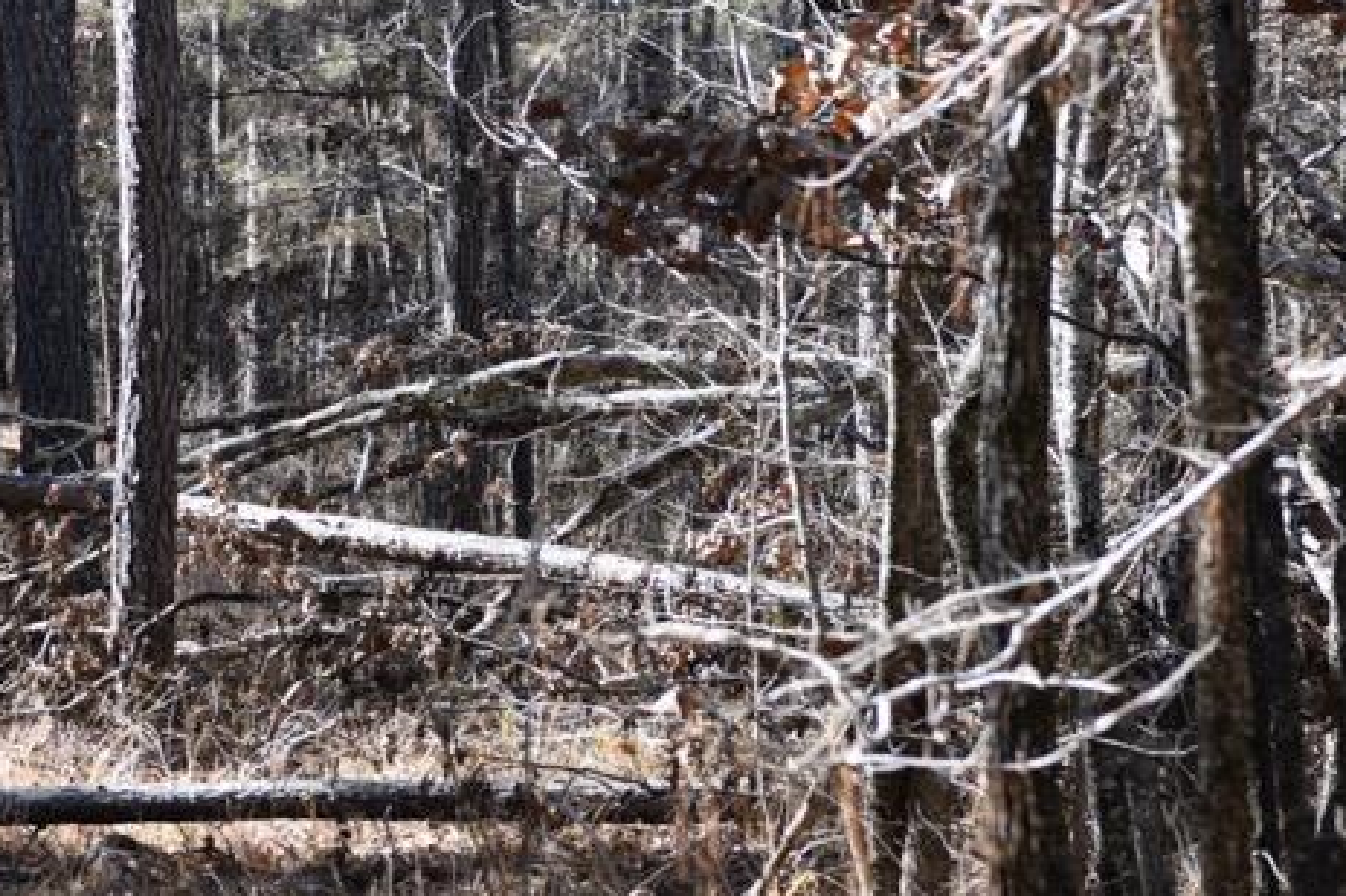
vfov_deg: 7.1
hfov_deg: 10.5
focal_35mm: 193
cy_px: 144
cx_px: -334
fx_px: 7213
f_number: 5.6
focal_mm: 70
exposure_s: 1/320
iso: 360
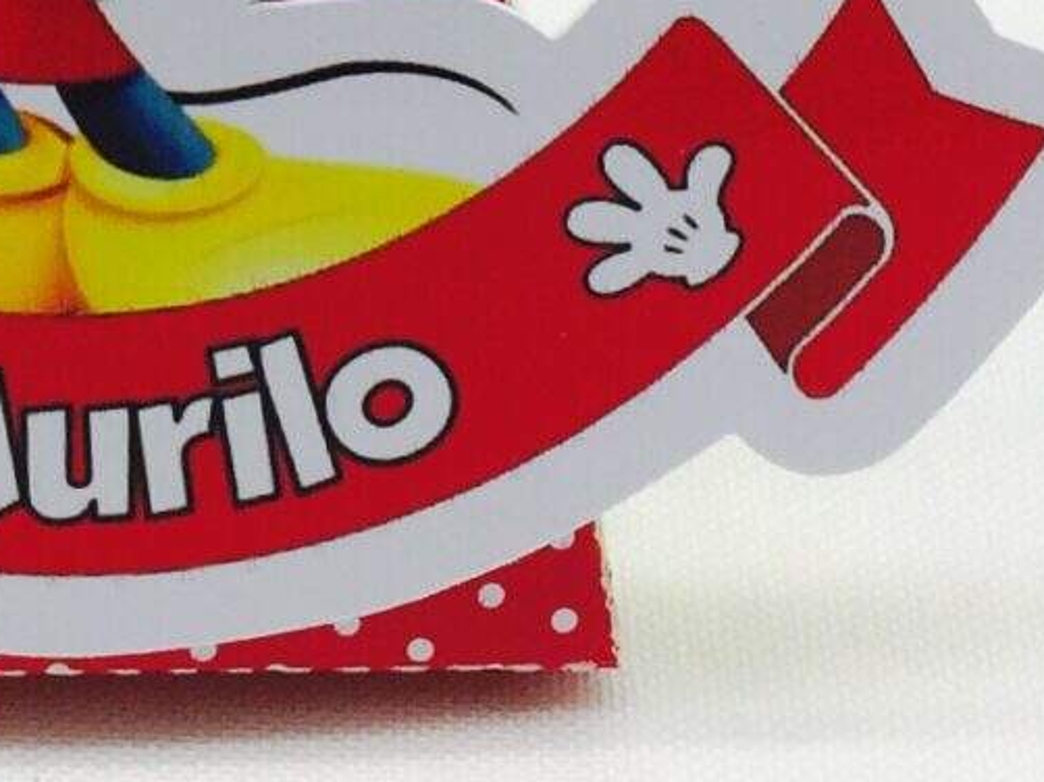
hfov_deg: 13.2
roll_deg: -0.9
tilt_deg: -29.6
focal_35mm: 148
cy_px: -715
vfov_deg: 9.4
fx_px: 4461
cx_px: 37
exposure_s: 1/121
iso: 32
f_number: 2.2
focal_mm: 4.15
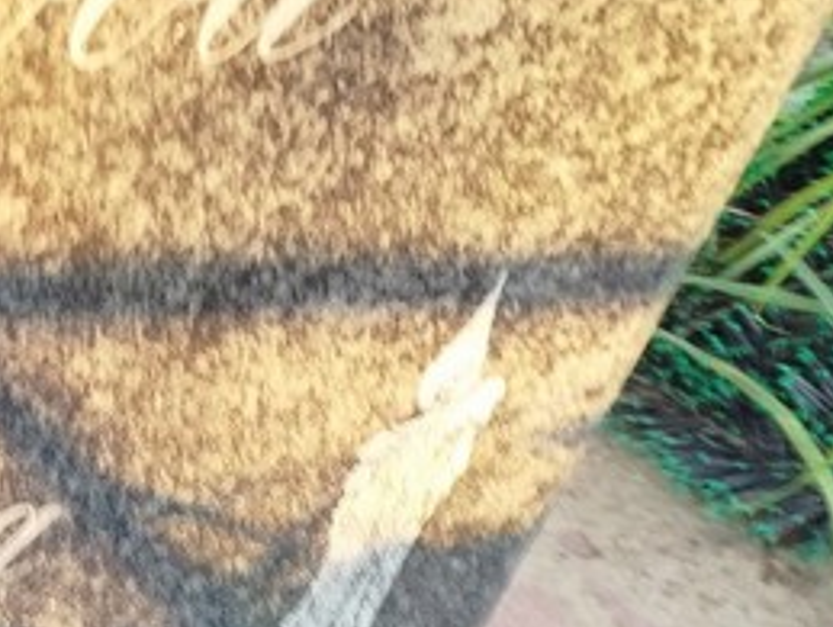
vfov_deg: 19.9
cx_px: -418
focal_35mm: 74
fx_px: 1783
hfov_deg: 21.9
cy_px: 367
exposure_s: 1/33
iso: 125
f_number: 1.7
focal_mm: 5.31
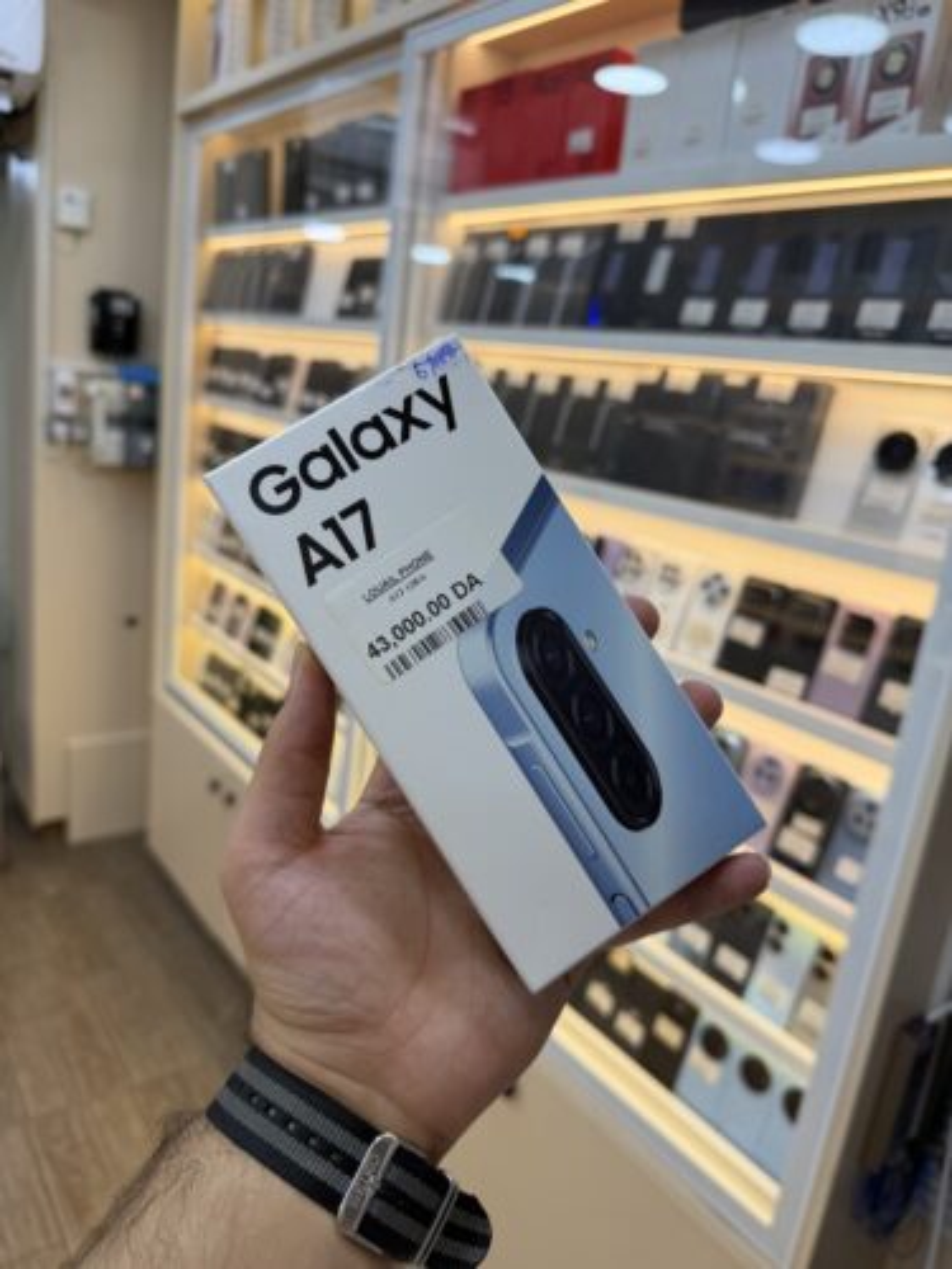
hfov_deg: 56.8
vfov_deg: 71.6
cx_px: 476
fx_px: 880
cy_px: 634
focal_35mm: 24
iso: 80
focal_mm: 6.76
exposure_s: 1/433
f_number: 1.78
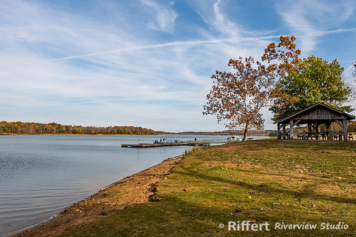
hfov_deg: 72.8
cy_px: 118
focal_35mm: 24
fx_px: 242
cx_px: 178
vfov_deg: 52.4
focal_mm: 24
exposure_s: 1/160
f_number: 8
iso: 64
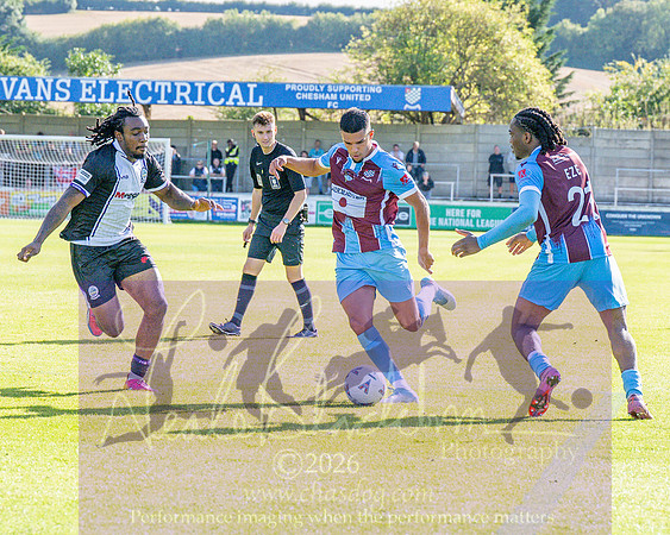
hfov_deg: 10.8
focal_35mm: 178
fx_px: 3536
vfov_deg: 8.7
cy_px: 229
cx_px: 191
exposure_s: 1/2500
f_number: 4
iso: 400
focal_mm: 70
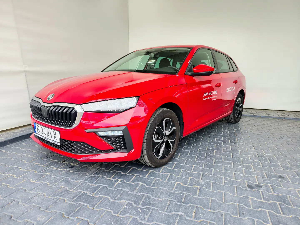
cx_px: 150
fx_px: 208
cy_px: 112
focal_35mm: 24
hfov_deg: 71.6
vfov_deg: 56.8
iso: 114
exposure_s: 1/120
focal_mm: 5.56
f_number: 1.8
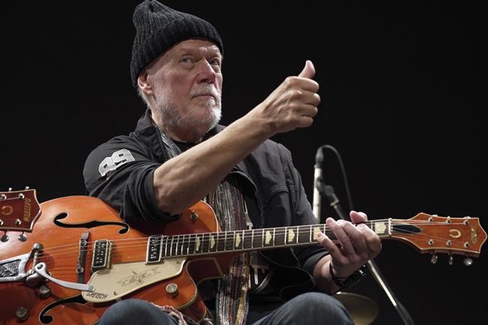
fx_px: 1667
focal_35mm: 123
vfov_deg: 11.1
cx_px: 244
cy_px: 162
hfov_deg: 16.7
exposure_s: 1/500
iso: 4000
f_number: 4.5
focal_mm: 123
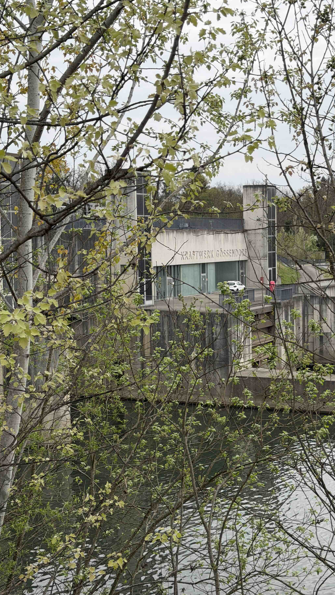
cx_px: 215
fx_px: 916
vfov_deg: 36.0
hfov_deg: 20.7
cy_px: 304
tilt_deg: -4.3
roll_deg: +1.0
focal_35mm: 58
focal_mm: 6.76
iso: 64
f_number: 1.78
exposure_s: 1/2146
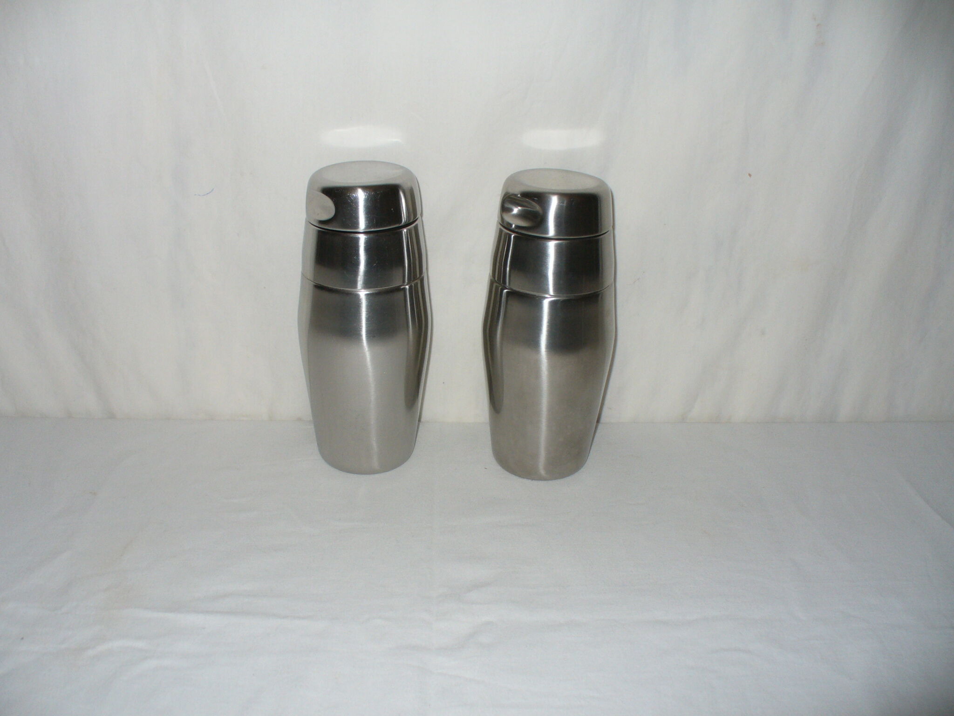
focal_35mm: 37
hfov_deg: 50.1
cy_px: 358
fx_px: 1020
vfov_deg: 38.7
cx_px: 477
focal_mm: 6.1
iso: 100
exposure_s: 1/30
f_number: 2.8
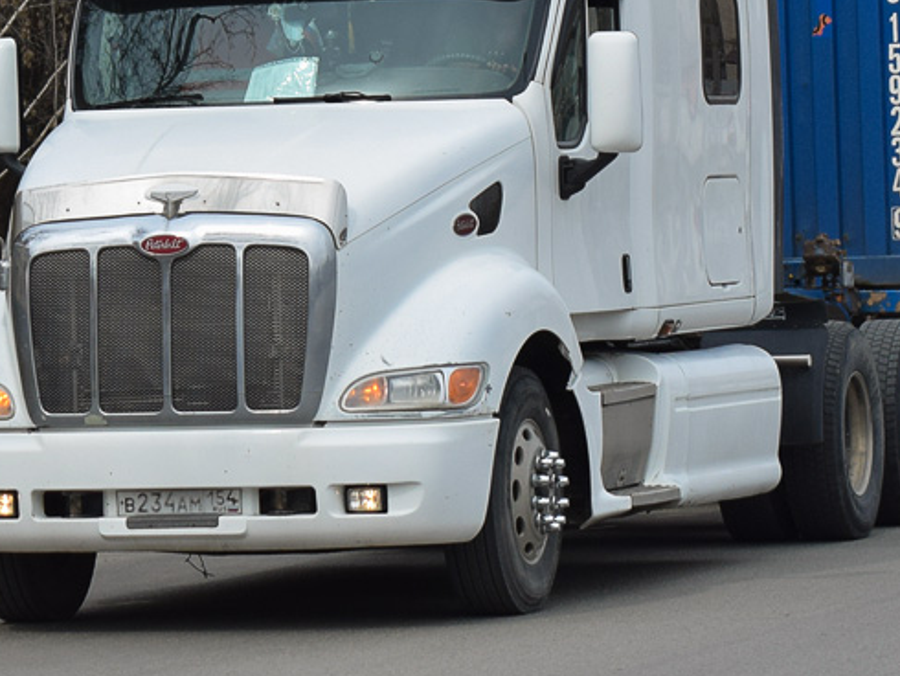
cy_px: 24
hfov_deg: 10.2
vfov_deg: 7.6
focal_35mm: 194
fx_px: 5051
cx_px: 487
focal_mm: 55
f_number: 5.6
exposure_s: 1/800
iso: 200
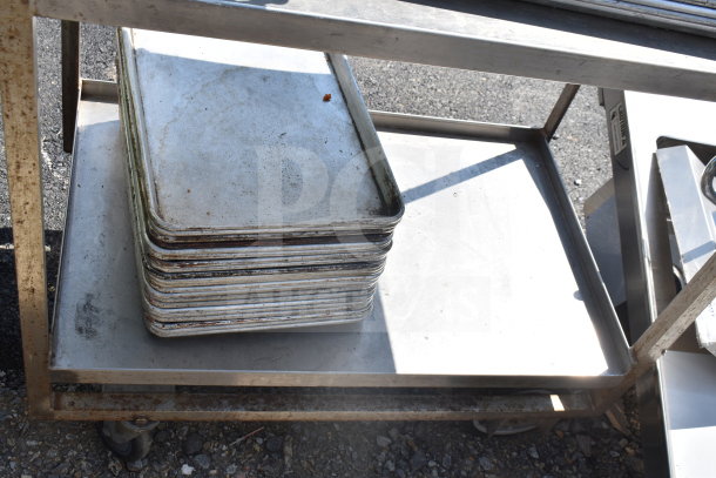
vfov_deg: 33.0
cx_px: 358
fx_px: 806
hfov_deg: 47.9
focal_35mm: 40
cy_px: 239
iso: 200
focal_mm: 27
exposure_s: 1/320
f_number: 9
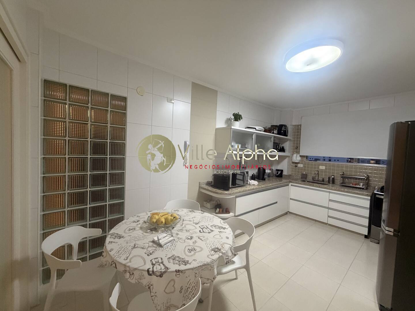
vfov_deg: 85.7
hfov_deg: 102.1
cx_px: 208
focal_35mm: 14
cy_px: 156
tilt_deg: -1.5
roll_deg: -0.4
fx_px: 168
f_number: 2.2
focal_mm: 2.22
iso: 500
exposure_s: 1/60
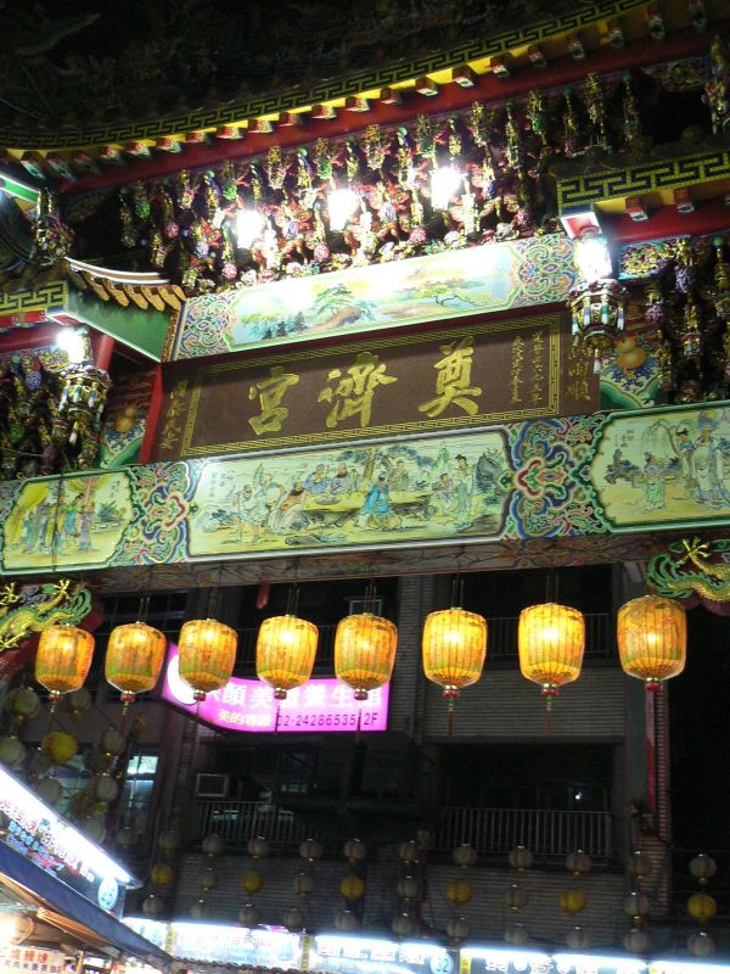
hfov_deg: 40.7
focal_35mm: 35
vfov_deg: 52.6
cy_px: 487
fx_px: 984
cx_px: 365
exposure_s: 1/10
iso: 200
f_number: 2.8
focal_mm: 5.8
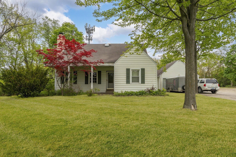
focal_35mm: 22
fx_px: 141
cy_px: 78
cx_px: 118
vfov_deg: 58.3
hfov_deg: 79.9
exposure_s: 1/200
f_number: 9
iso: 200
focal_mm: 21.5
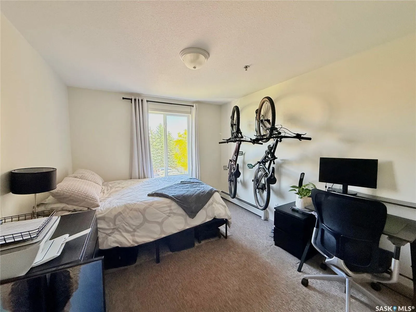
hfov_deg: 102.1
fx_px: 168
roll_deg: +0.2
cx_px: 208
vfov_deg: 85.7
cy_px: 156
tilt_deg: -3.7
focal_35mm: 14
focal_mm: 2.22
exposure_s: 1/99
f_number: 2.2
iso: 200
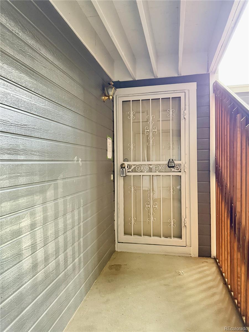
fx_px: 230
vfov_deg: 71.6
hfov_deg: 56.8
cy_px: 166
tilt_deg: -0.8
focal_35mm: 24
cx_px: 124
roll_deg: +0.2
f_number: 1.78
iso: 800
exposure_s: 1/44
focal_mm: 6.76
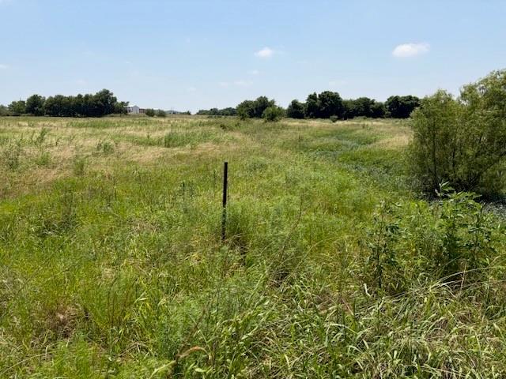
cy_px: 190
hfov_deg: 67.3
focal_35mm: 26
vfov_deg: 53.1
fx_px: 380
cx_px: 253
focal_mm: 5.96
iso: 64
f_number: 1.6
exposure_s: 1/5348
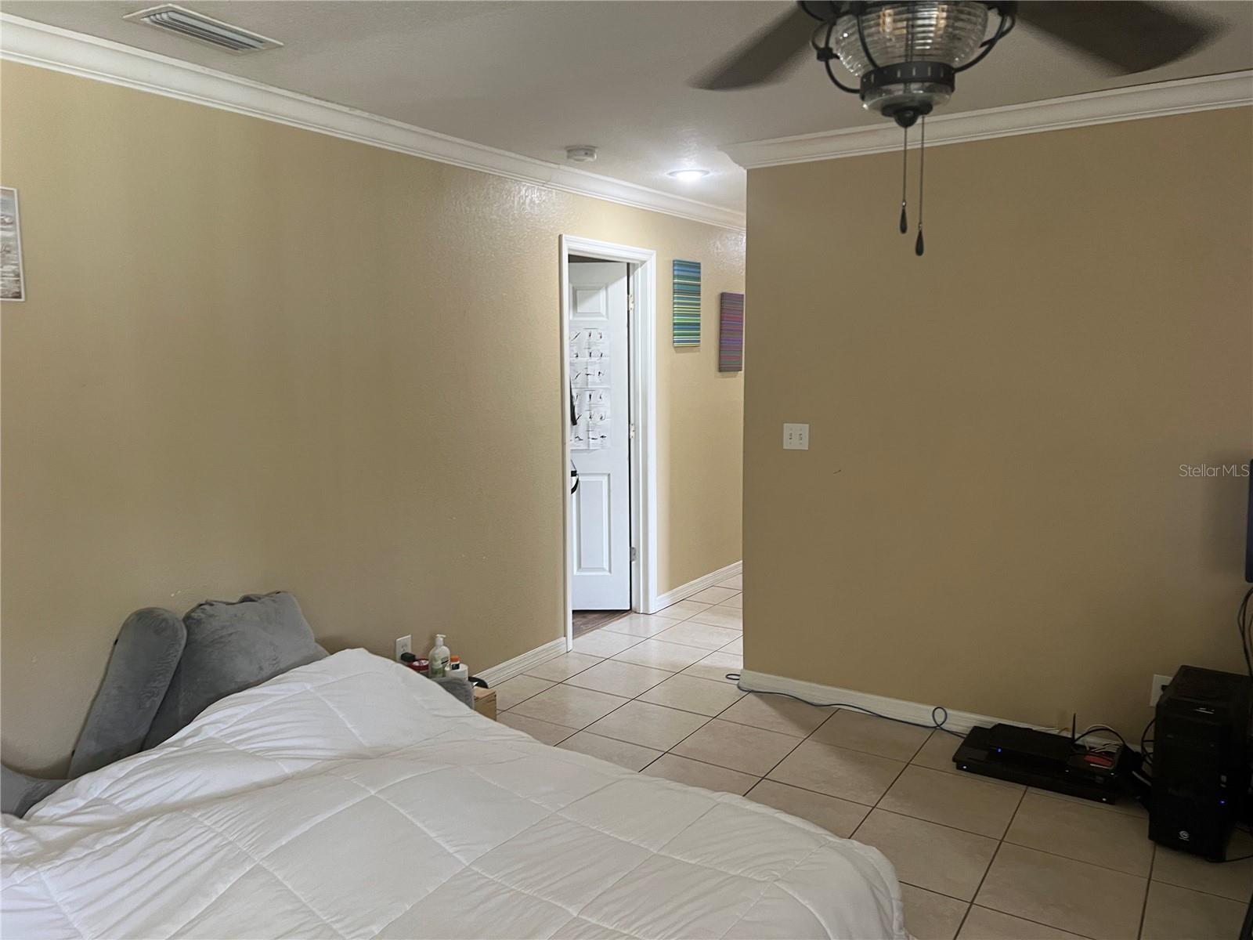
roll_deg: +0.2
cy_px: 470
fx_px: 941
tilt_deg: -5.1
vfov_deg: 53.1
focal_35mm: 26
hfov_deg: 67.3
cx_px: 626
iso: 125
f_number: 1.5
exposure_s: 1/60
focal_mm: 5.7
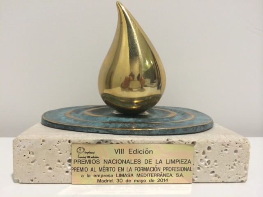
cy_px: 98
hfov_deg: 60.0
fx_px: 228
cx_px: 132
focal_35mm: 30
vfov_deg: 46.8
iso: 125
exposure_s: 1/30
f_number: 2.2
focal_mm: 4.12
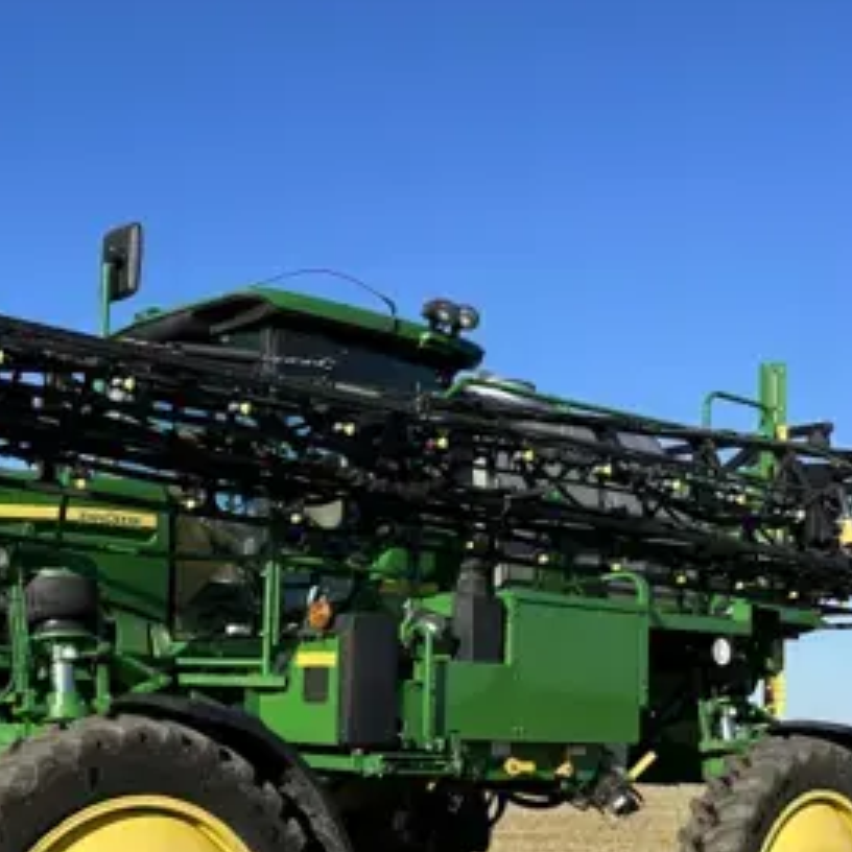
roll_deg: +0.0
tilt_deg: +1.7
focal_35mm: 50
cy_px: 642
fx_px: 1392
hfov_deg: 32.8
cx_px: 135
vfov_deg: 33.3
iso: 80
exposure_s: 1/3861
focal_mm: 6.86
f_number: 1.78
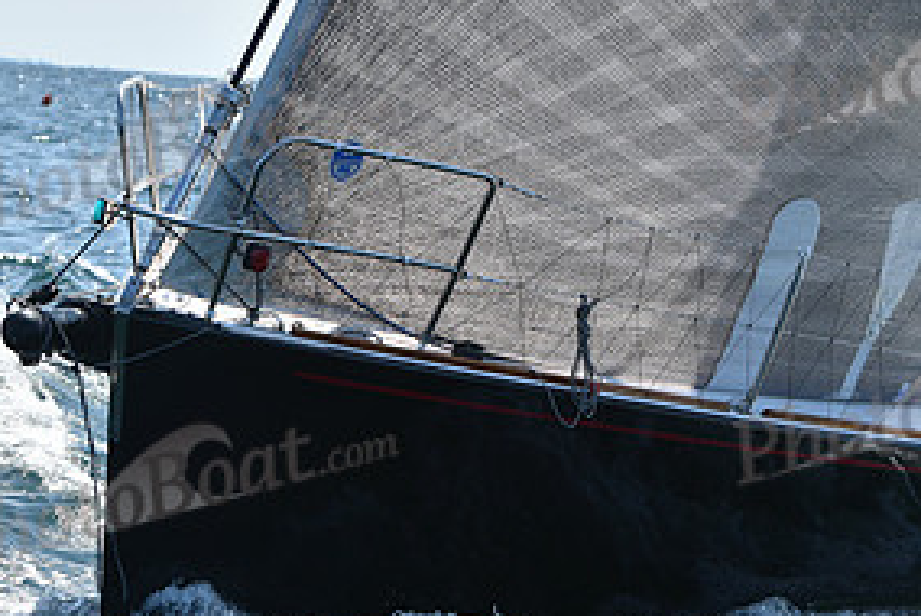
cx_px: 568
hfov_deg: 10.1
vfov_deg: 6.7
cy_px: 277
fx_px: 5224
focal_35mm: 204
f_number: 5
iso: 250
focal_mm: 100
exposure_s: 1/1600
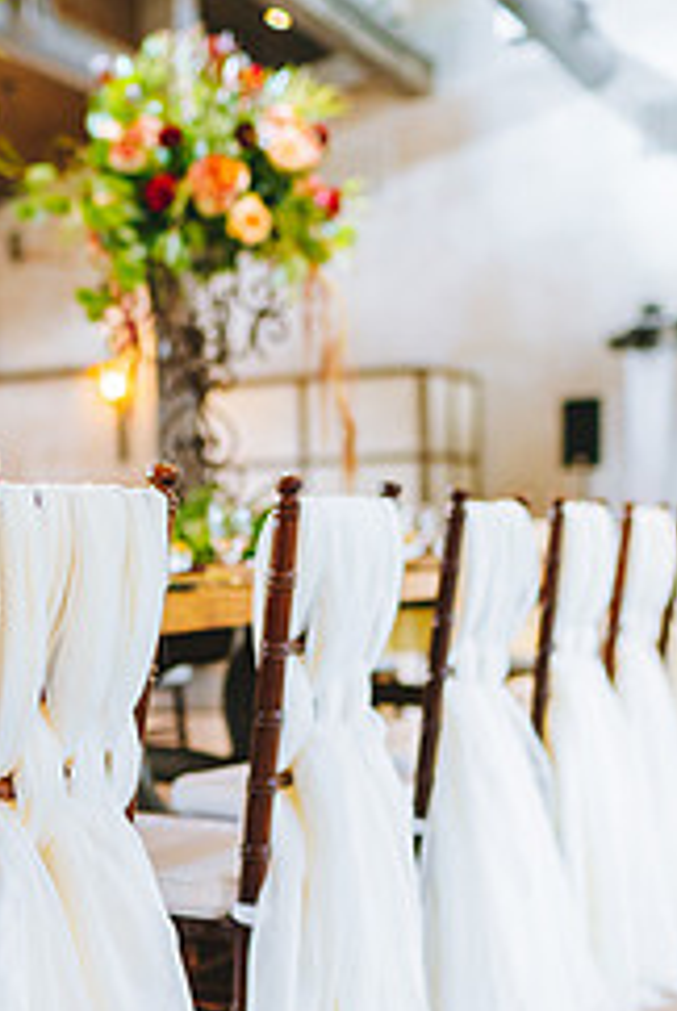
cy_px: 902
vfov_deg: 29.7
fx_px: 1828
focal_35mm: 65
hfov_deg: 20.6
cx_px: 84
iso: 1600
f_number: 2
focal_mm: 35
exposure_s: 1/160
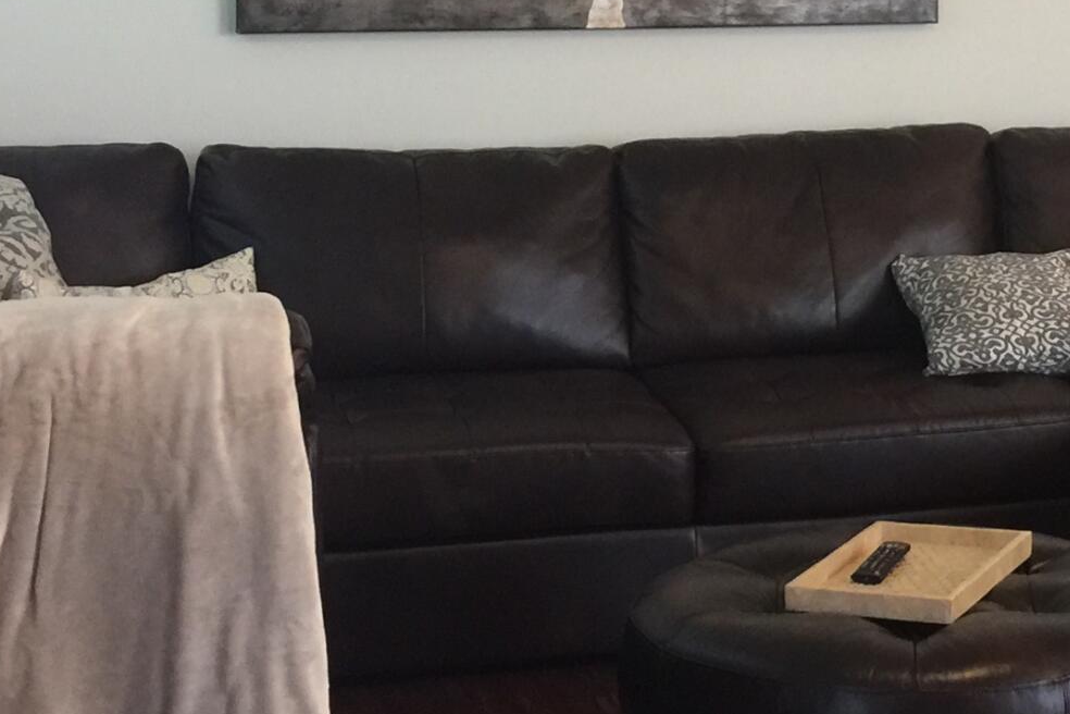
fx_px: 2734
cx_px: 979
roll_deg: -1.2
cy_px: 118
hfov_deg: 21.6
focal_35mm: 92
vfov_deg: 14.8
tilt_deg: -4.4
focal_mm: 4.15
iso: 80
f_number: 2.2
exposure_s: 1/15
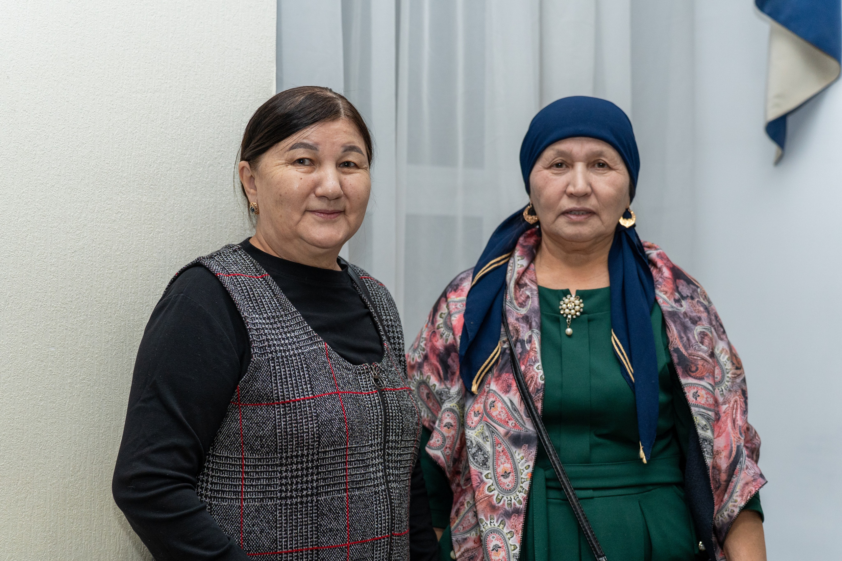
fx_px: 1206
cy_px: 322
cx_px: 363
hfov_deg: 38.4
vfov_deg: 26.2
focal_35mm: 52
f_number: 3.2
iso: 1250
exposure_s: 1/160
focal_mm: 39
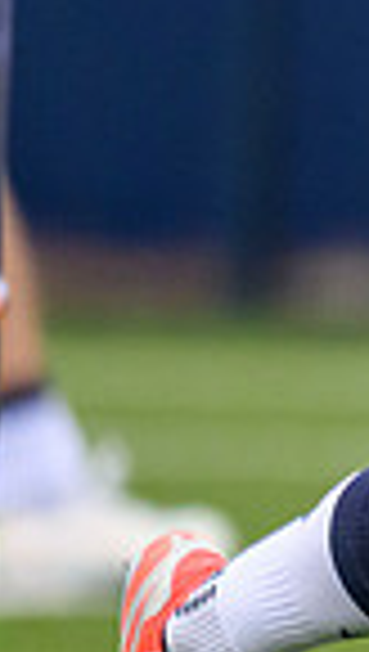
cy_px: 159
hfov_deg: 0.4
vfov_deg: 0.7
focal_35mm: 3191
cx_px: 1195
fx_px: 55281
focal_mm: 560
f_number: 4
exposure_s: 1/4000
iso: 4000
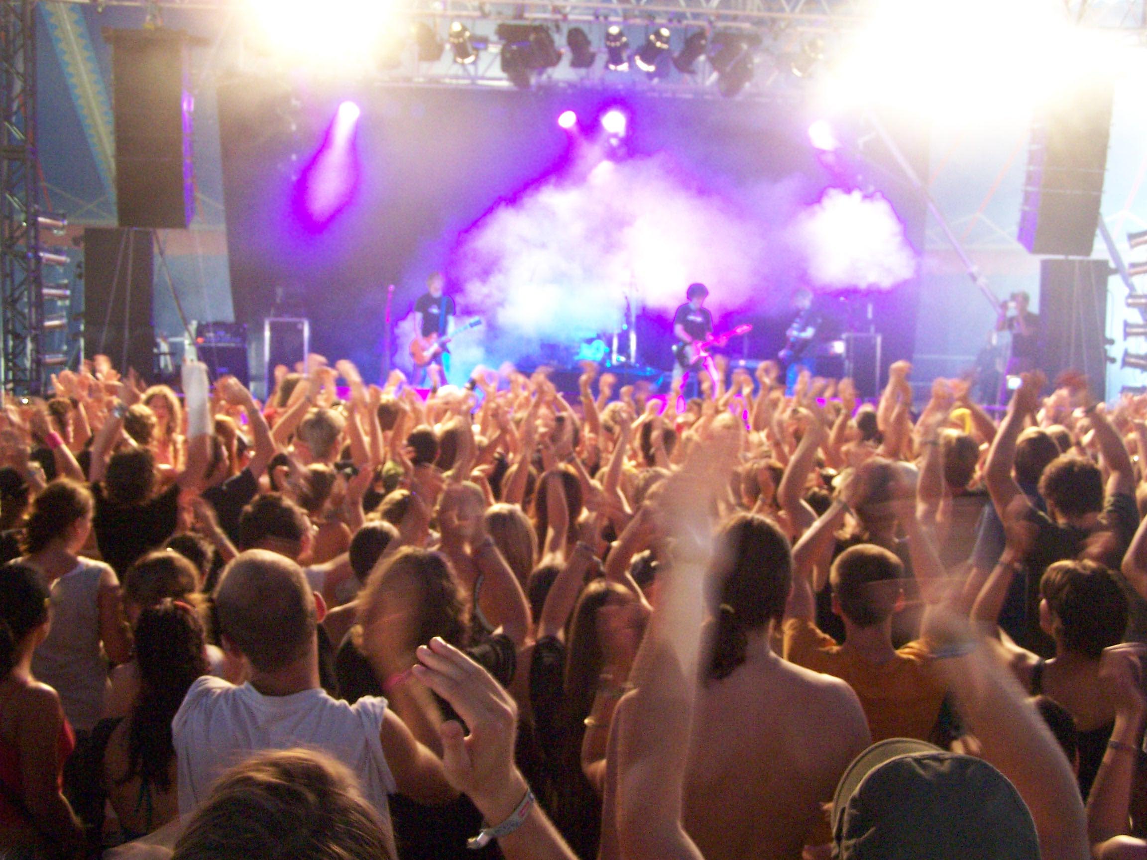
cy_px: 430
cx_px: 574
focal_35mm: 40
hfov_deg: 46.8
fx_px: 1325
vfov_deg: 36.0
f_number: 2.8
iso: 400
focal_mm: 6.7
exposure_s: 1/13
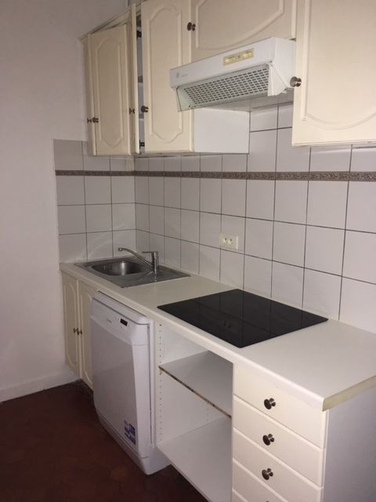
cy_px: 251
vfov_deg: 61.7
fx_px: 420
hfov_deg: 48.2
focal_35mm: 29
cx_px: 188
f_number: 2.2
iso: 160
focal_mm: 4.15
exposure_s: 1/17
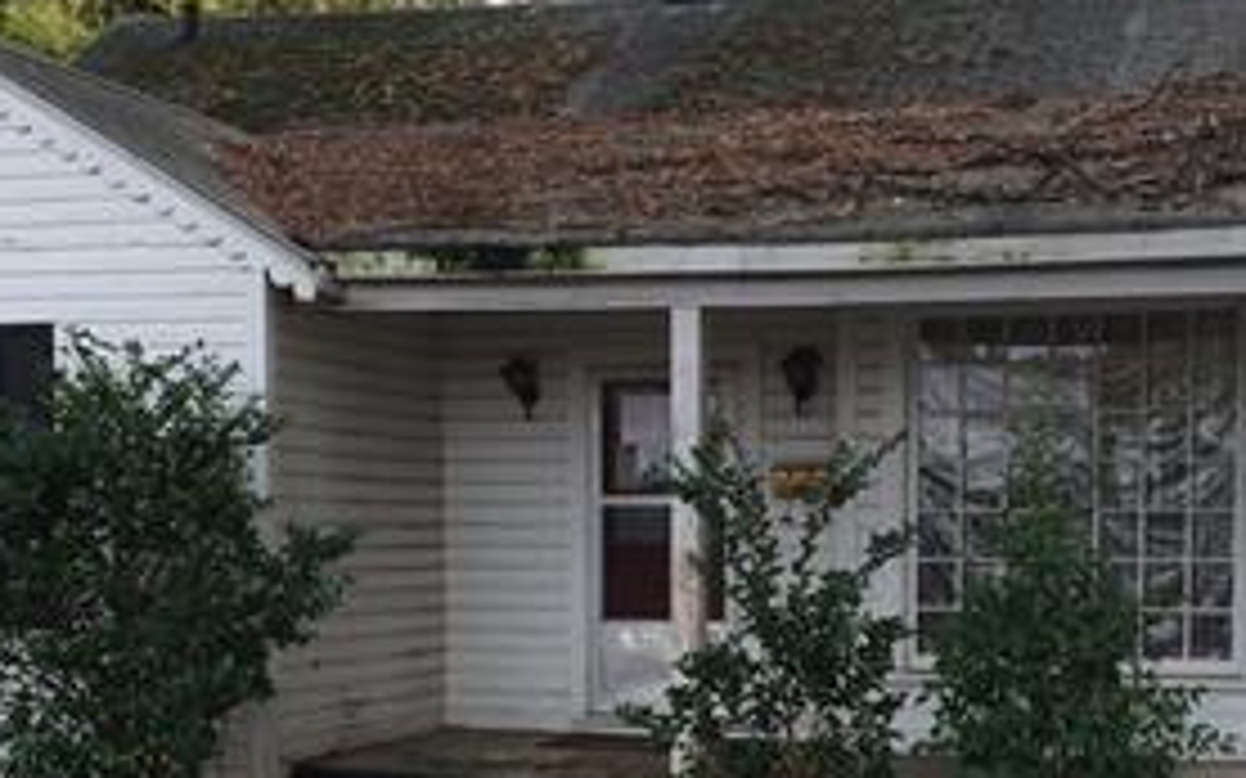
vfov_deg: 18.2
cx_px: 535
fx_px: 2410
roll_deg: +0.5
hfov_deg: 28.9
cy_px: 576
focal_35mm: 71
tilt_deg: -3.8
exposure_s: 1/246
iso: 32
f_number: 2.2
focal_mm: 4.15
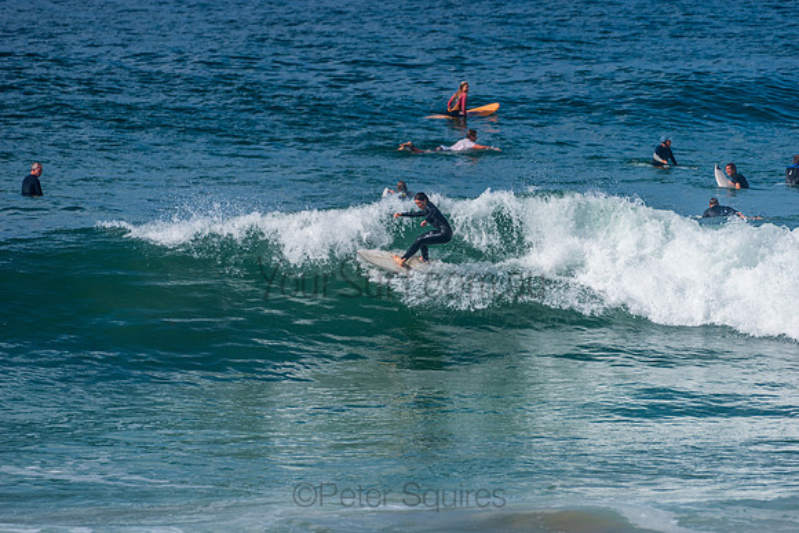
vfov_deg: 2.8
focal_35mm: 500
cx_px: 400
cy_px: 266
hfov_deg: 4.1
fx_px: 11099
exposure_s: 1/2000
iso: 110
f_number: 5.6
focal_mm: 500
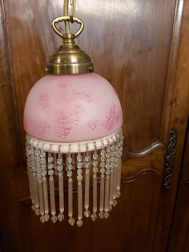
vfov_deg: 67.3
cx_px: 94
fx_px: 189
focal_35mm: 26
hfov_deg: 53.1
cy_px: 126
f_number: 1.7
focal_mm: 3.92
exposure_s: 1/25
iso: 500
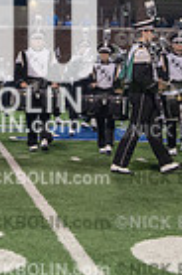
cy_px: 41
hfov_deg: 8.5
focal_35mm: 159
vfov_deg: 12.9
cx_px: -44
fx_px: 1212
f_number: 3.2
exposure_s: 1/500
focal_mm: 38
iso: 3200
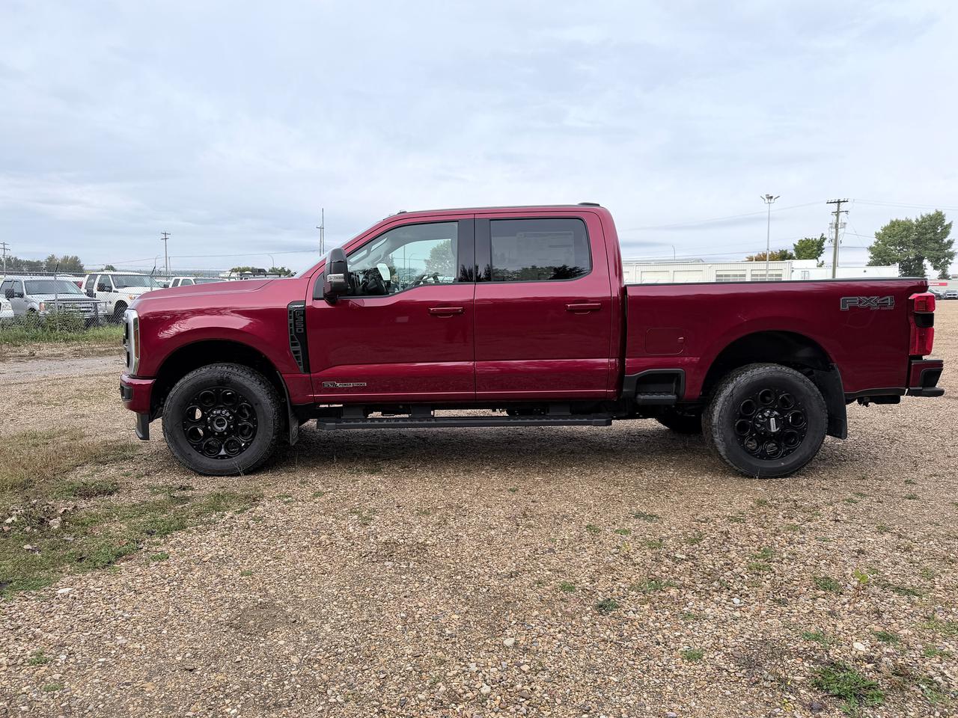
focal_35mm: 24
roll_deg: -0.1
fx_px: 664
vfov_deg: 56.8
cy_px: 359
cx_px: 479
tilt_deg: -5.6
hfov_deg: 71.6
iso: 80
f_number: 1.78
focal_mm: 6.76
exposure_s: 1/831
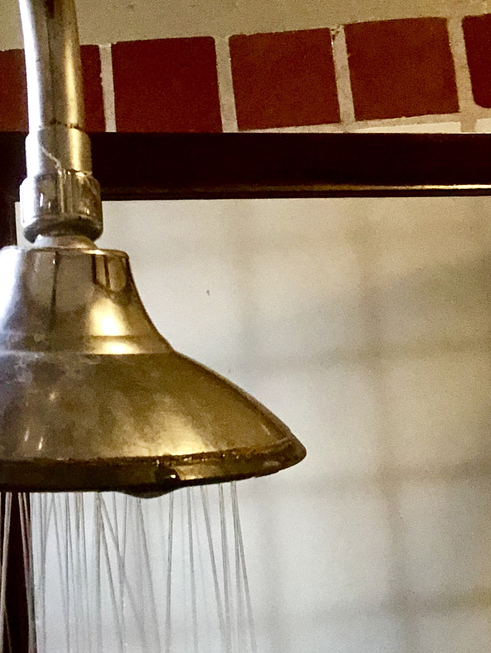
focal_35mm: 56
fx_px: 1058
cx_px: 237
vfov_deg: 34.3
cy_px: 324
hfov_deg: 26.1
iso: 800
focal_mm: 2.87
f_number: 2.2
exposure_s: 1/15
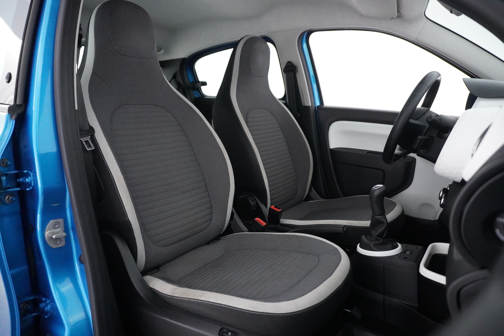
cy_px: 168
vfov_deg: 53.1
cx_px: 252
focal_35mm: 24
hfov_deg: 73.7
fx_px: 336
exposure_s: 1/125
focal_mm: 16
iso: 6400
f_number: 3.5
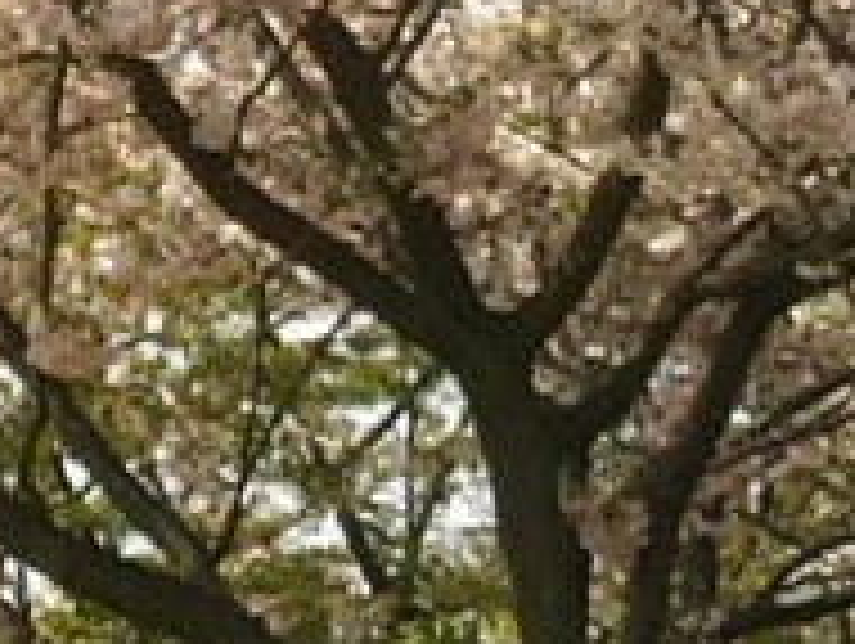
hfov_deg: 10.4
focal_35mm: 189
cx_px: 198
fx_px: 4674
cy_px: 342
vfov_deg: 7.9
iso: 25
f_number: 2.2
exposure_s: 1/801
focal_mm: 4
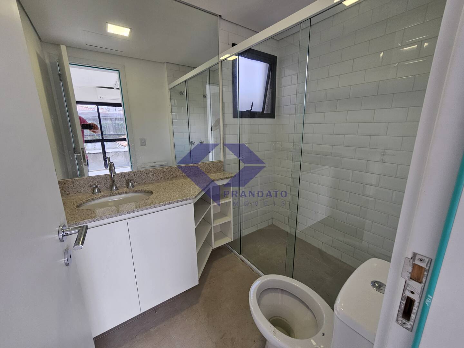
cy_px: 174
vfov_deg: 89.9
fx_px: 174
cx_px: 232
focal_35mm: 13
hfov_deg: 106.2
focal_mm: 2.2
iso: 64
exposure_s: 1/120
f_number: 2.2
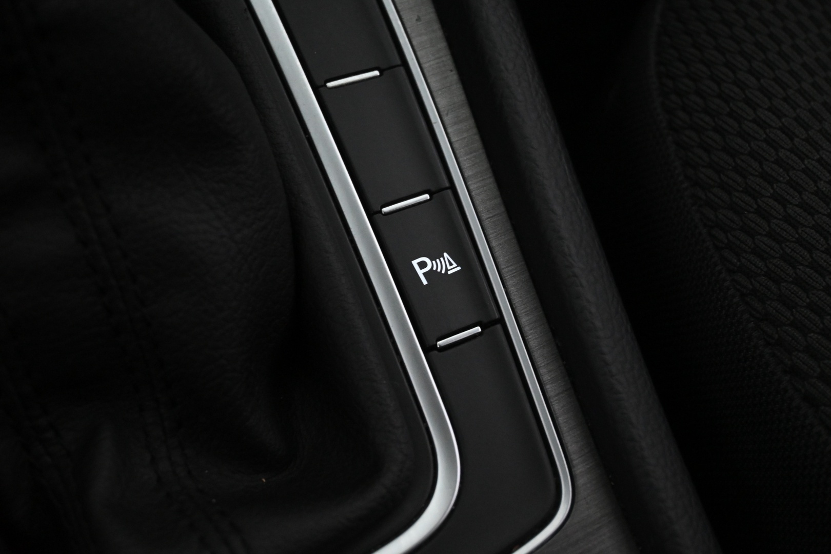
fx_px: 1143
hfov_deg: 40.0
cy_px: 277
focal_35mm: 50
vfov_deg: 27.3
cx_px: 416
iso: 4000
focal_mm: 33
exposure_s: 1/50
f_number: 5
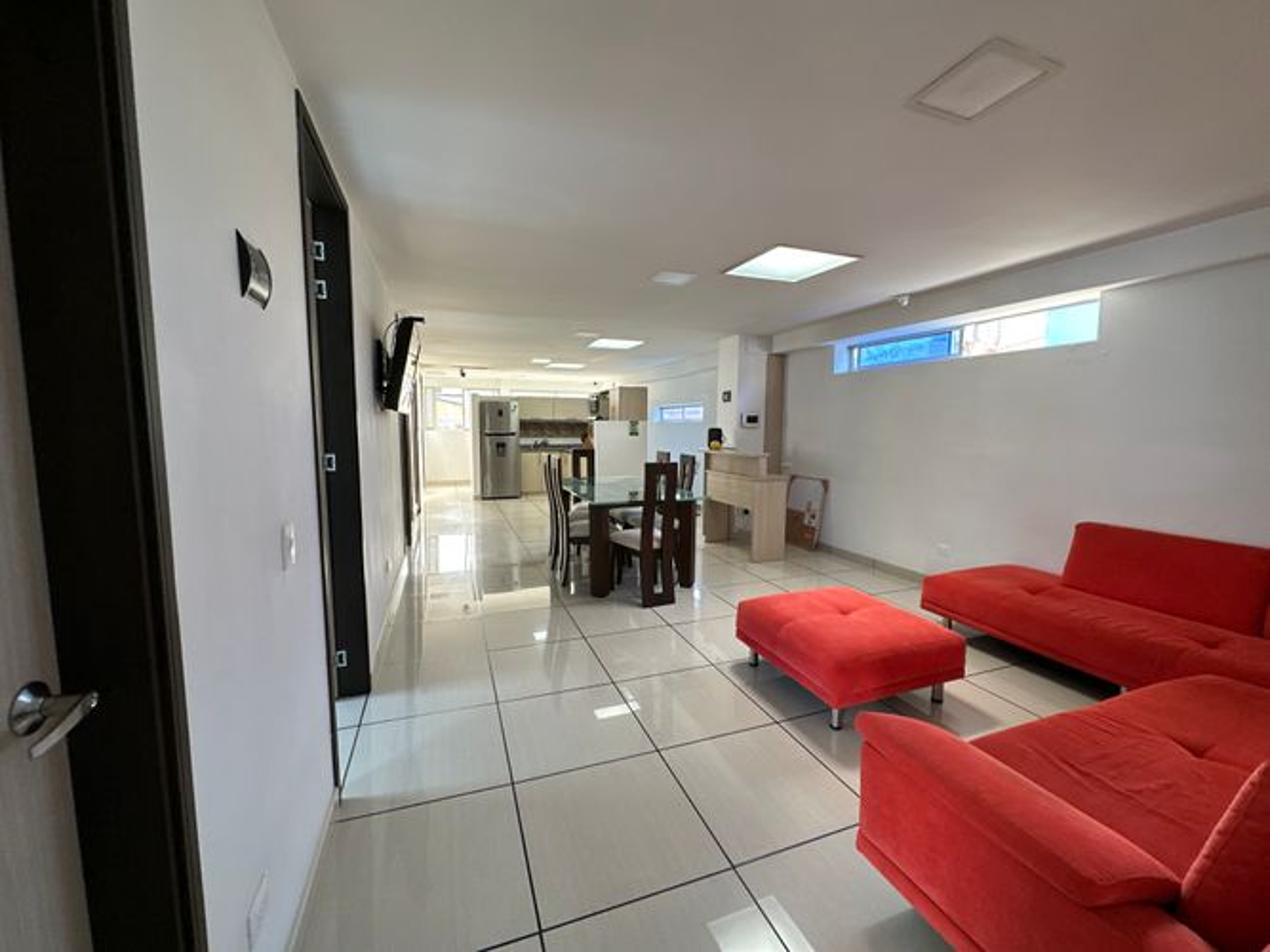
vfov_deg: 85.7
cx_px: 635
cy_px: 476
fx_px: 514
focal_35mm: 14
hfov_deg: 102.1
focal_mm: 2.22
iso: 125
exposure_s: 1/60
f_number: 2.2
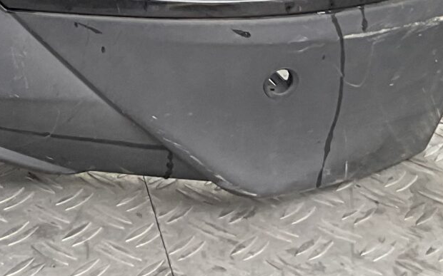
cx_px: -166
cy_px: -365
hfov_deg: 15.5
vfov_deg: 9.3
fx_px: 1533
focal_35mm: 127
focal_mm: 3
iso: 20
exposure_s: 1/120
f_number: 1.8
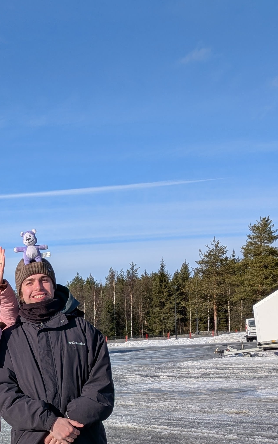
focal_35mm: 50
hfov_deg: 24.5
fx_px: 606
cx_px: -7
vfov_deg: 38.3
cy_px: 376
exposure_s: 1/2597
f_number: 1.7
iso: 25
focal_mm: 4.53
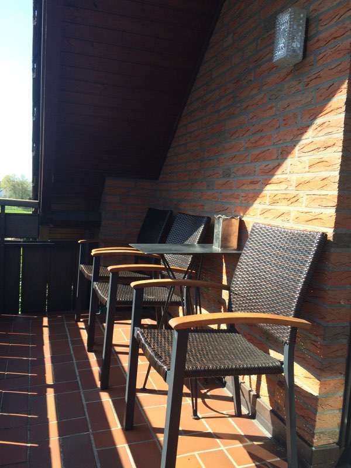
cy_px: 234
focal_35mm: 29
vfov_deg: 61.7
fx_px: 392
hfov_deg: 48.2
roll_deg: -4.2
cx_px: 176
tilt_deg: -6.3
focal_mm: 4.15
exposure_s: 1/494
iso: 32
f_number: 2.2
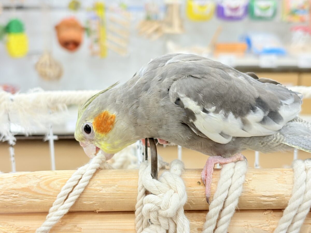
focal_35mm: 52
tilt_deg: -12.6
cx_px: 156
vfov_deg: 28.0
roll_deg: +0.6
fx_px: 467
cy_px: 116
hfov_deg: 36.8
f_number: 1.6
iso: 50
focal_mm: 5.96
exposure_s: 1/50
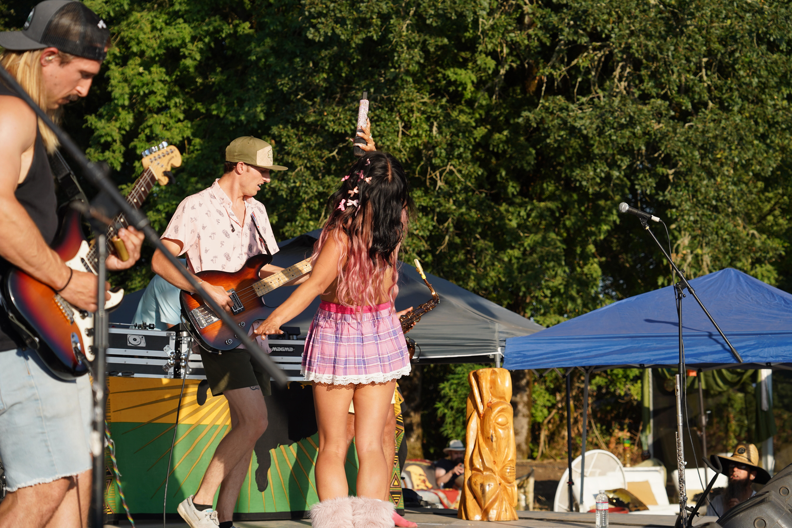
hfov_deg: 24.5
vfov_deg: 16.5
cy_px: 264
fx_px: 1826
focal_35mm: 83
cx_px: 396
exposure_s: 1/320
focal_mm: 83
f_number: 5.6
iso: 100
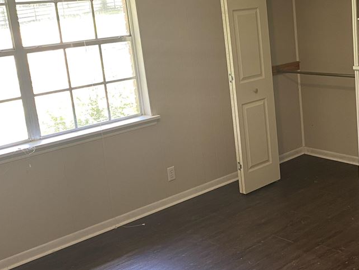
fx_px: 539
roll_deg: +4.1
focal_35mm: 52
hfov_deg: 35.3
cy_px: 116
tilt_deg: -11.5
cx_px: 300
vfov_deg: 28.0
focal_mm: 4.25
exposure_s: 1/60
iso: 125
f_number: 1.8
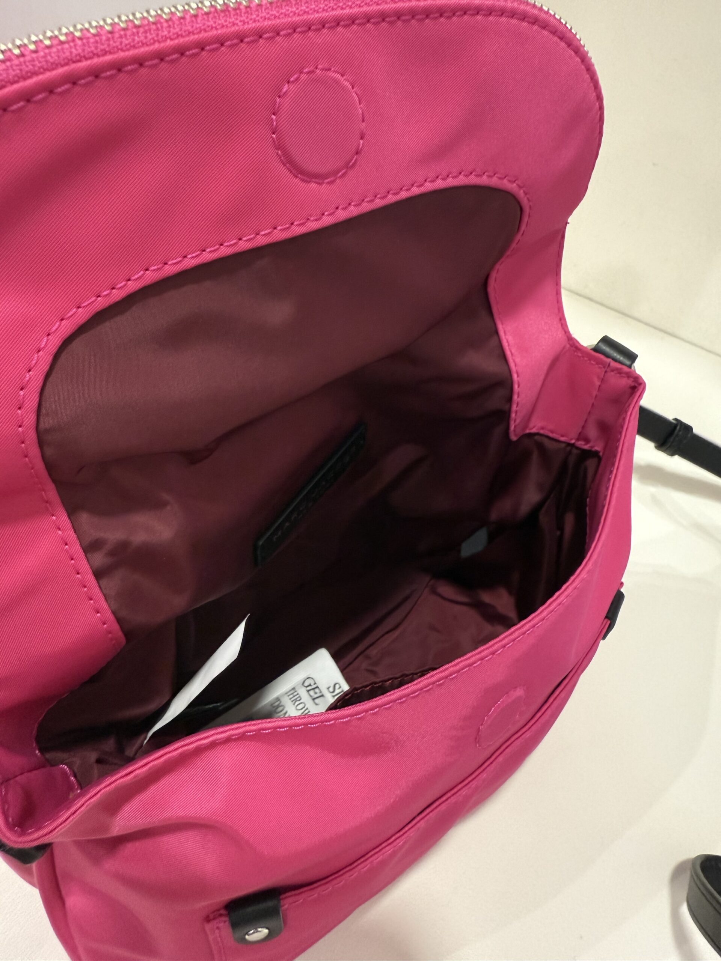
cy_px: 480
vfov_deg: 71.6
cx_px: 360
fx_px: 667
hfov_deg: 56.8
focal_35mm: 24
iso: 500
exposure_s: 1/50
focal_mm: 2.22
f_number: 2.2
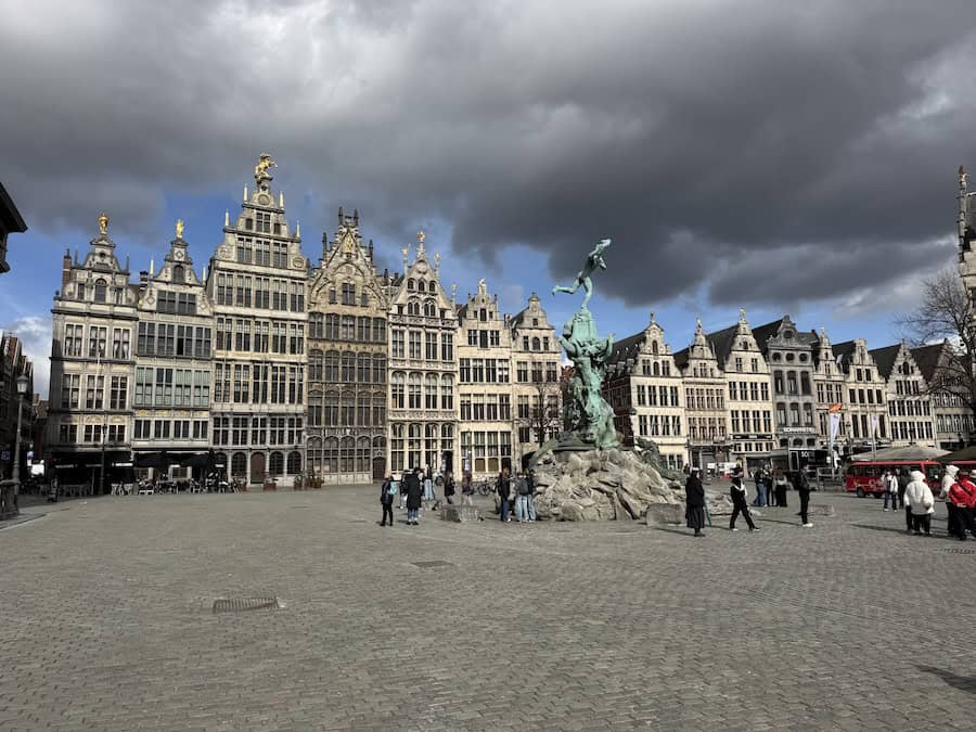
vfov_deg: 56.8
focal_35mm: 24
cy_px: 366
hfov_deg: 71.6
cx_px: 488
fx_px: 677
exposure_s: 1/6410
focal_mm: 6.8
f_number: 1.8
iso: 80
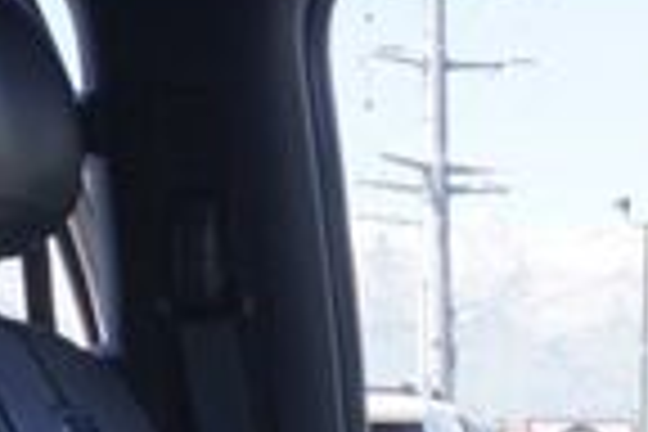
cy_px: 972
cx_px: 927
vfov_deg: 7.6
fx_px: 3078
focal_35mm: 171
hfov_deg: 11.6
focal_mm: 16
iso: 100
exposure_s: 1/125
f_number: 5.6
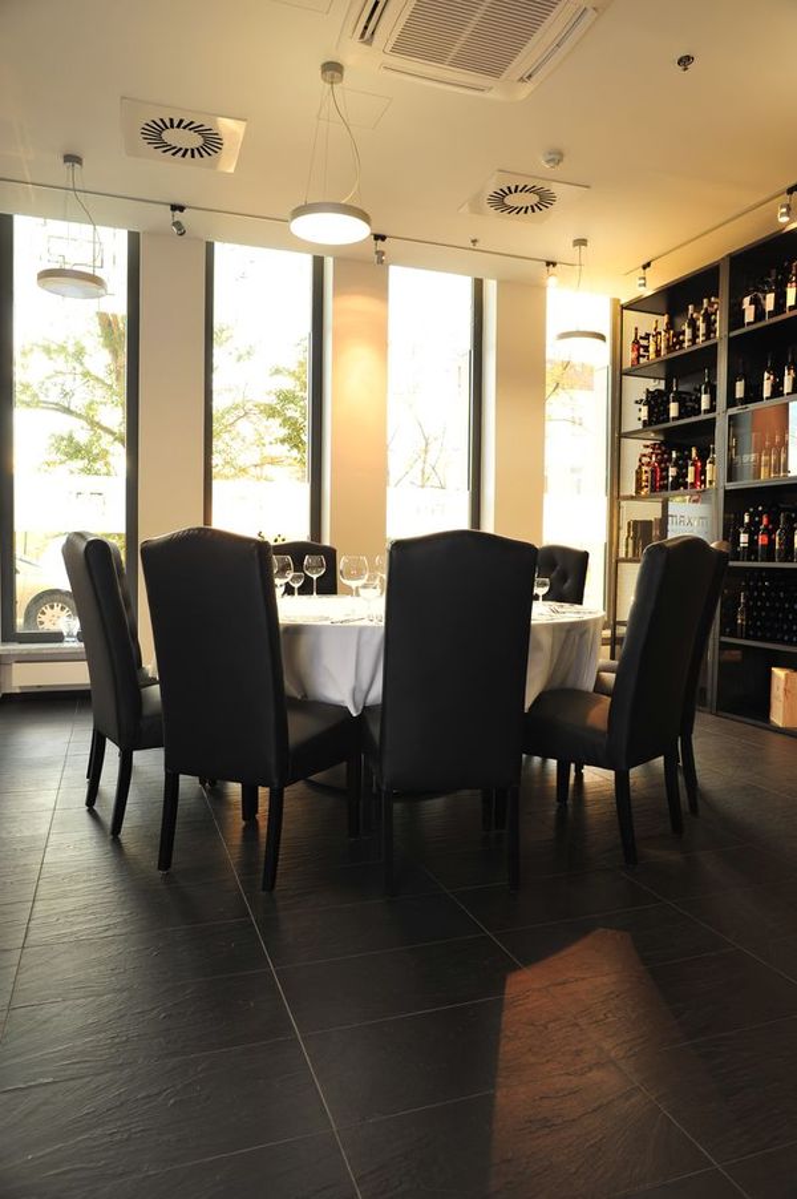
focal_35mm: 24
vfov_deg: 73.8
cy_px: 600
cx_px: 398
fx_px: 798
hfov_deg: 53.1
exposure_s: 1/5
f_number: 8
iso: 200
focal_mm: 24
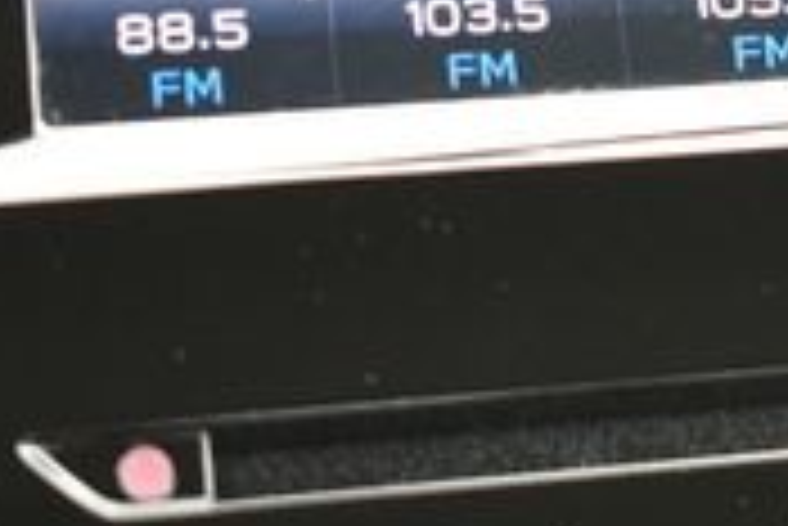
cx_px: 833
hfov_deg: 10.3
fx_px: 4316
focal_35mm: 197
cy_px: -355
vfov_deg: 6.8
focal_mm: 36
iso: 1000
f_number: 4.8
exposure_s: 1/125
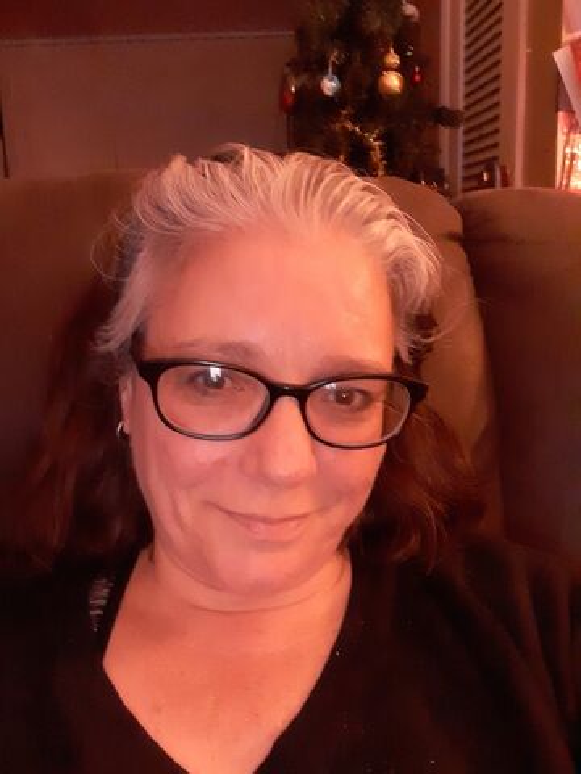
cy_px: 387
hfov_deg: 44.2
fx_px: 716
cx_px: 290
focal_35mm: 32
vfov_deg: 56.8
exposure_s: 1/12
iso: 640
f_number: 2
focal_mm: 2.66
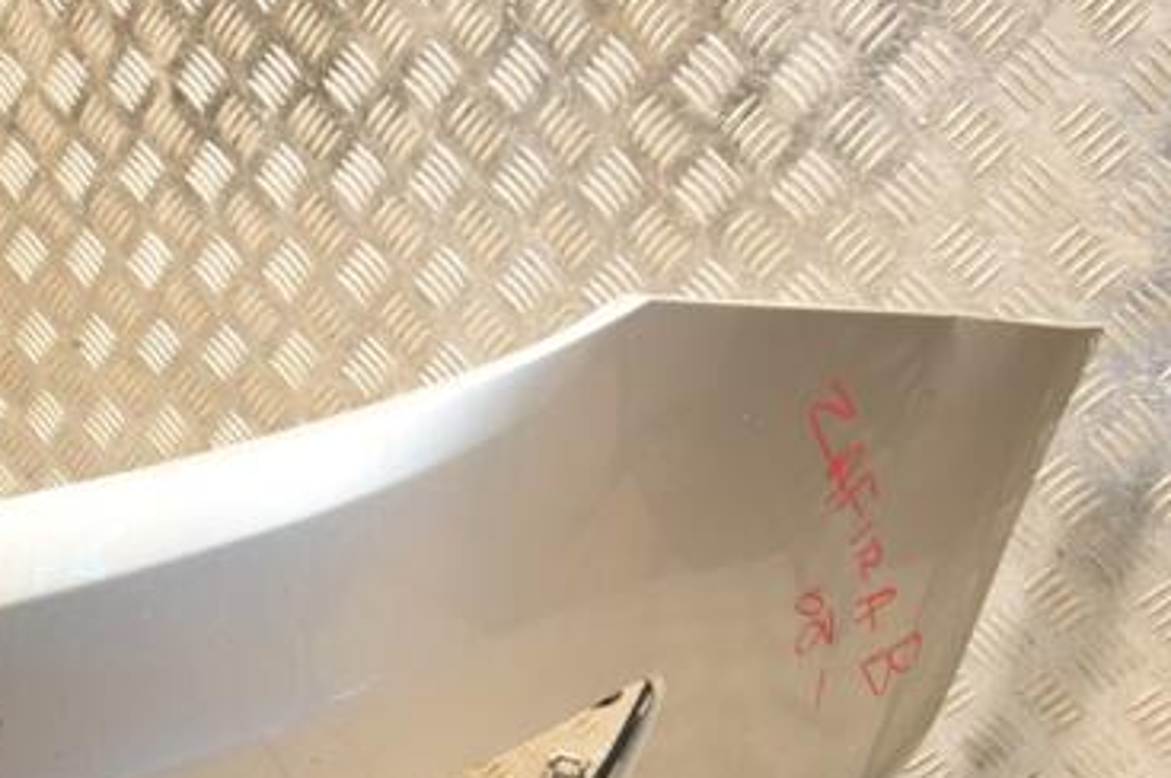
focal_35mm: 54
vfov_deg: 24.6
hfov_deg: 36.3
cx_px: 348
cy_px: 619
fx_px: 1755
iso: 800
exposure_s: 1/160
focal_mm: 22
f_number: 5
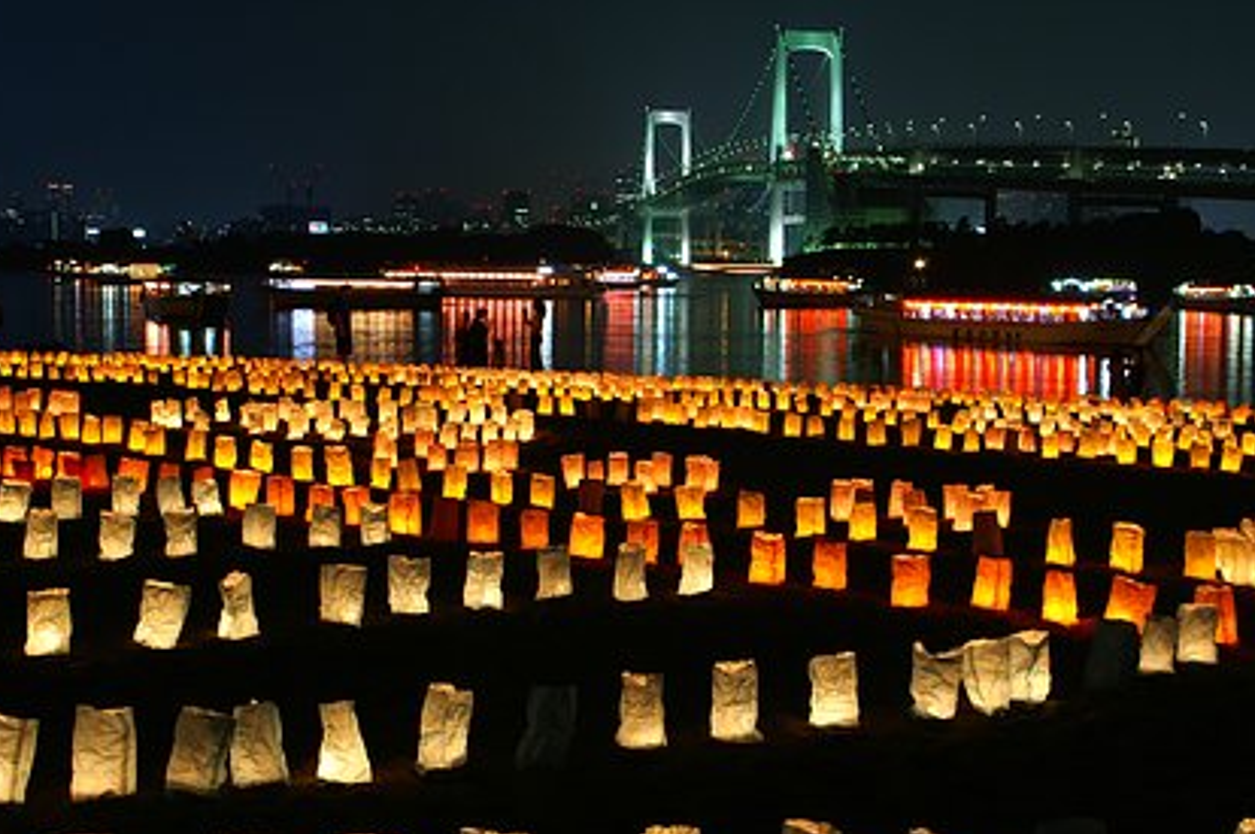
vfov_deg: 25.9
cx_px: 634
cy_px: 461
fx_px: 1811
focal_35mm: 52
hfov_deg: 38.2
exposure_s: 1.3
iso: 200
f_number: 5.6
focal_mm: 28
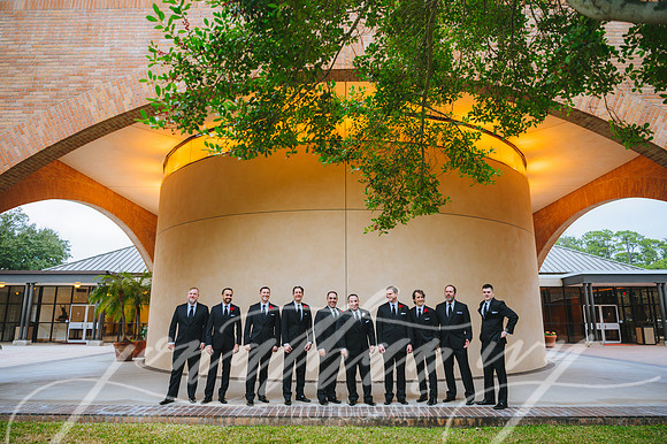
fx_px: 444
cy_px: 222
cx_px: 334
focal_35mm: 24
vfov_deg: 53.1
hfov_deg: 73.8
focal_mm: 24
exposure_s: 1/160
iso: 1000
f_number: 3.2
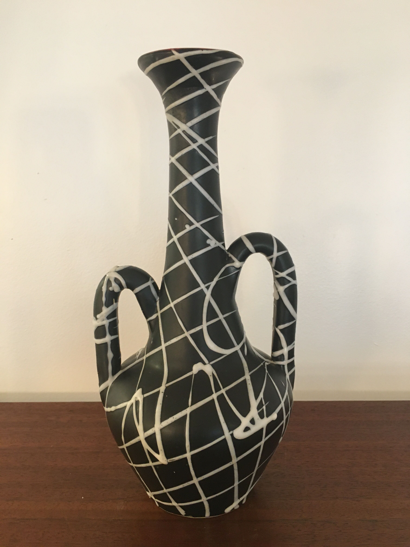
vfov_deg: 61.7
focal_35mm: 29
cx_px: 205
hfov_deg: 48.2
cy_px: 274
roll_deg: +1.3
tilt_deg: -9.4
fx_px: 458
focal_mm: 4.15
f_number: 2.2
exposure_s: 1/33
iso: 200
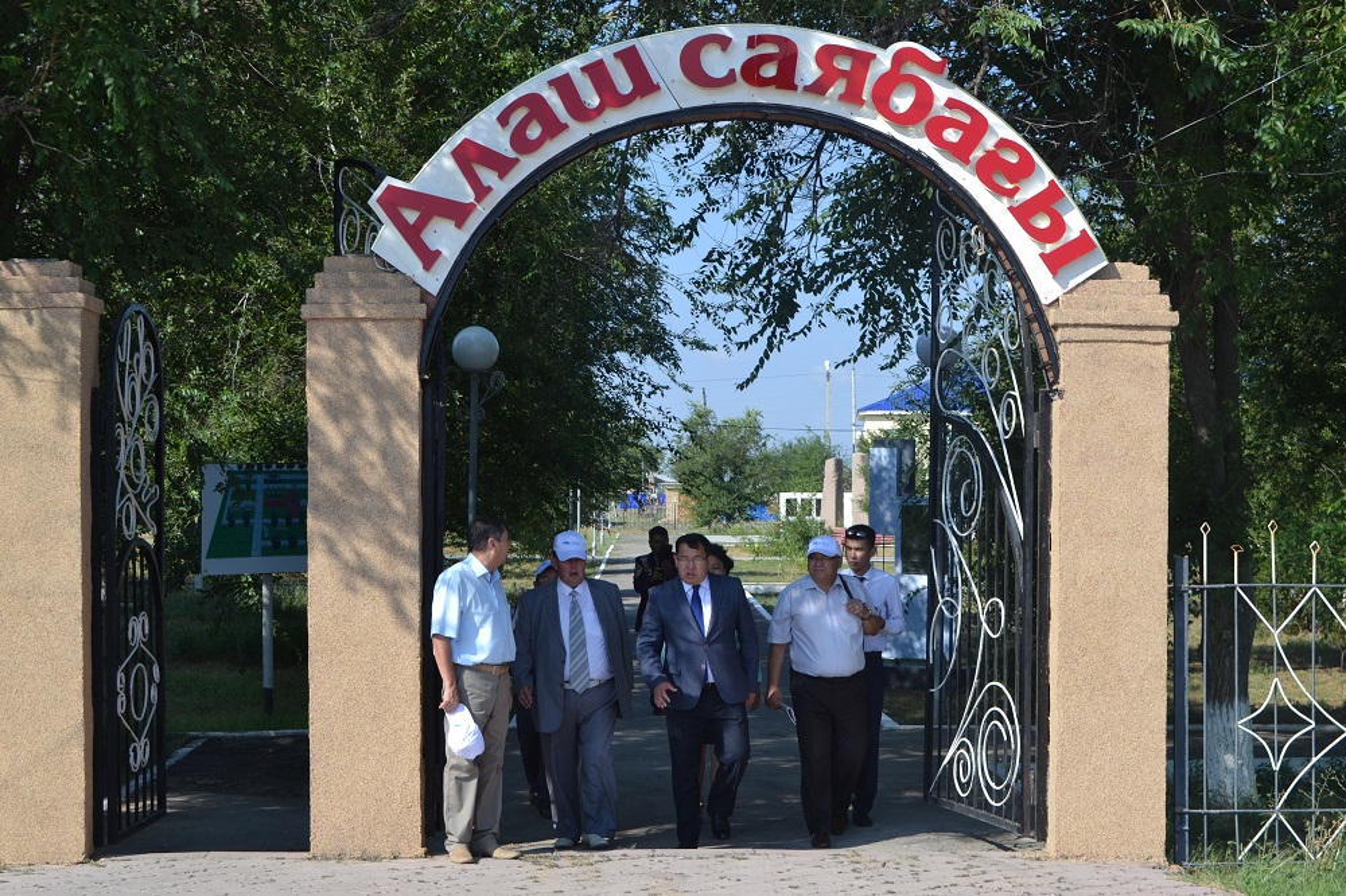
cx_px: 673
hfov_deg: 33.4
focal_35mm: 60
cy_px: 448
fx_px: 2242
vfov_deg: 22.6
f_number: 7.1
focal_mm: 40
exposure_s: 1/200
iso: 100
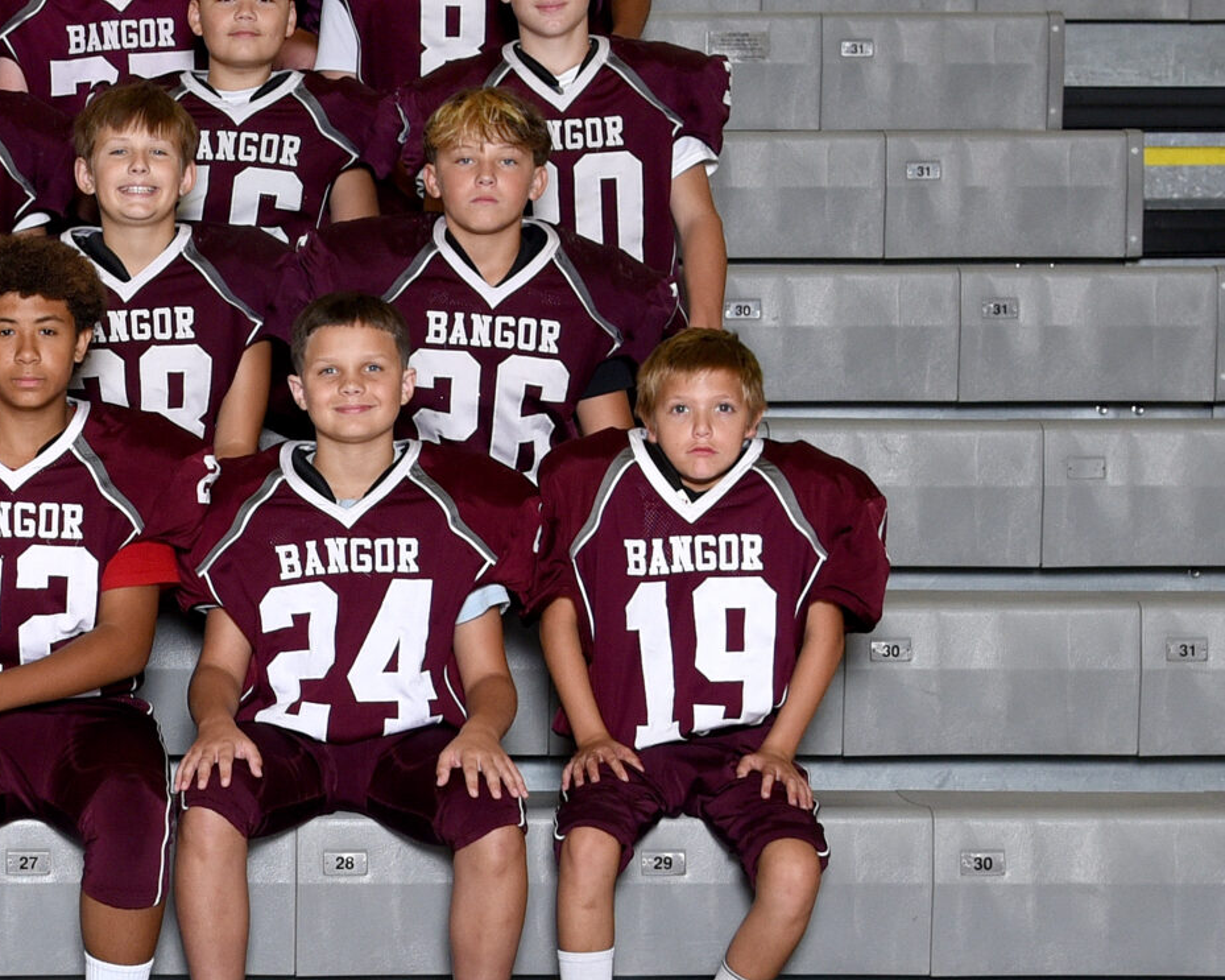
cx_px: -136
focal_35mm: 88
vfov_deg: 17.4
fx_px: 3190
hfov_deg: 20.7
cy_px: 293
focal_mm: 34
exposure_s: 1/125
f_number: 8
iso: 400
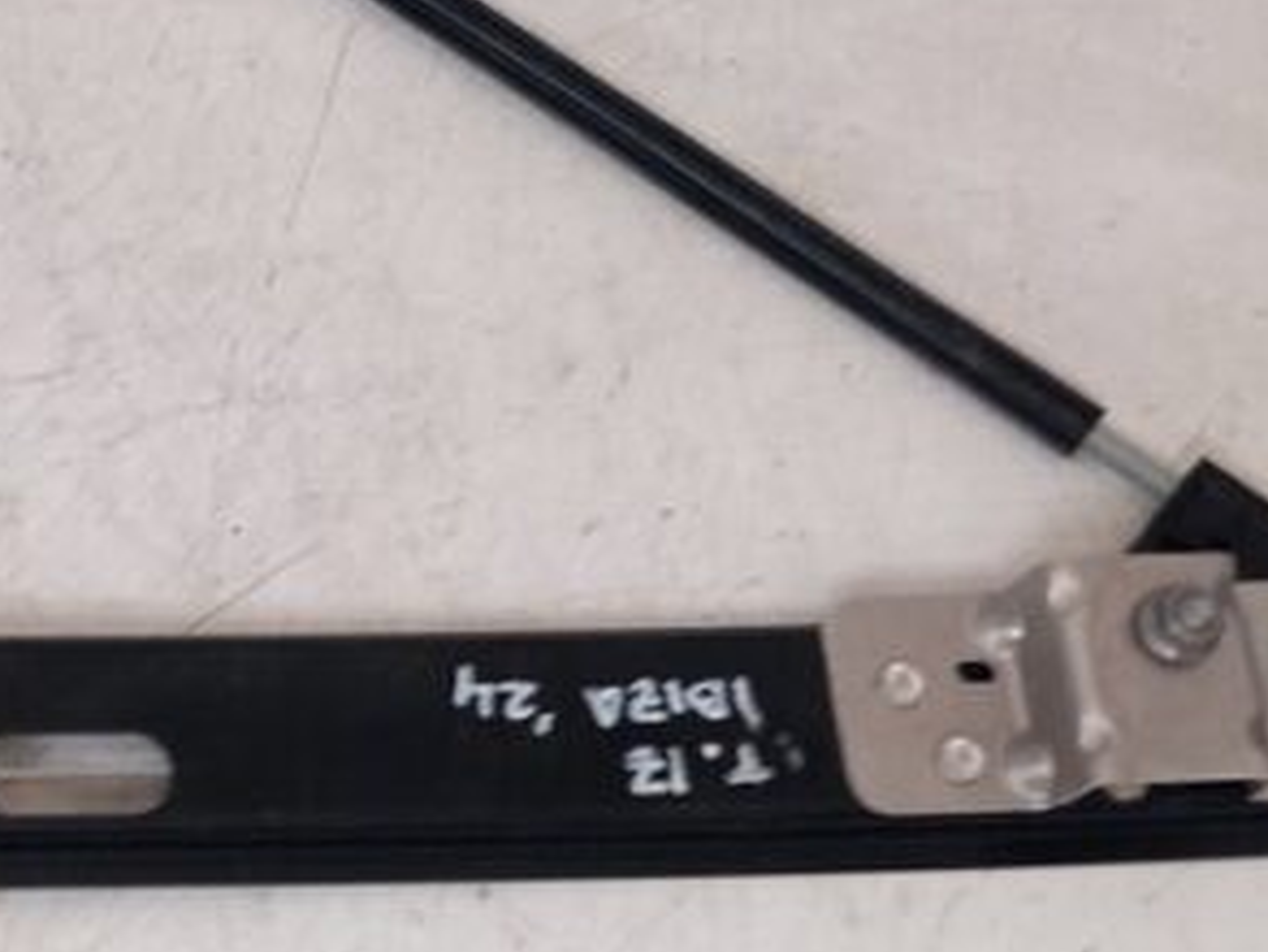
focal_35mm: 67
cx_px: 35
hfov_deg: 27.5
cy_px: 327
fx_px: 2455
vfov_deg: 21.9
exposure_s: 1/33.3
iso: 350
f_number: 1.8
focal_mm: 4.22
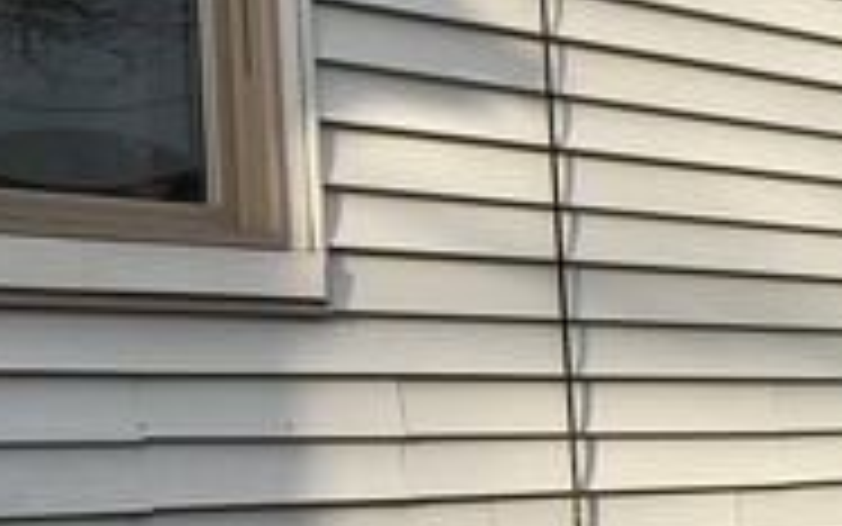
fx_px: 2410
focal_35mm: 105
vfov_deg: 12.5
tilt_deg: +9.7
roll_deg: +1.8
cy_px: 202
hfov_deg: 19.6
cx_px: 189
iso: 25
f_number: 2.2
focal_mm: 4.15
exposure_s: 1/874
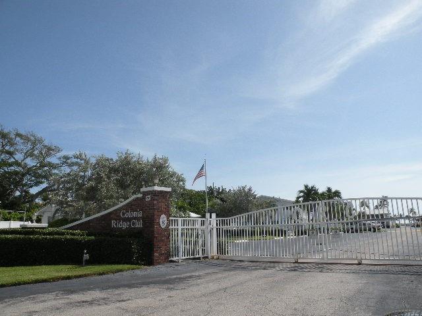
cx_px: 211
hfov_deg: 65.3
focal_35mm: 27
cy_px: 158
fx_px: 329
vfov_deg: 51.4
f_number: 7.1
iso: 64
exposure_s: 1/320
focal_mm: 4.7
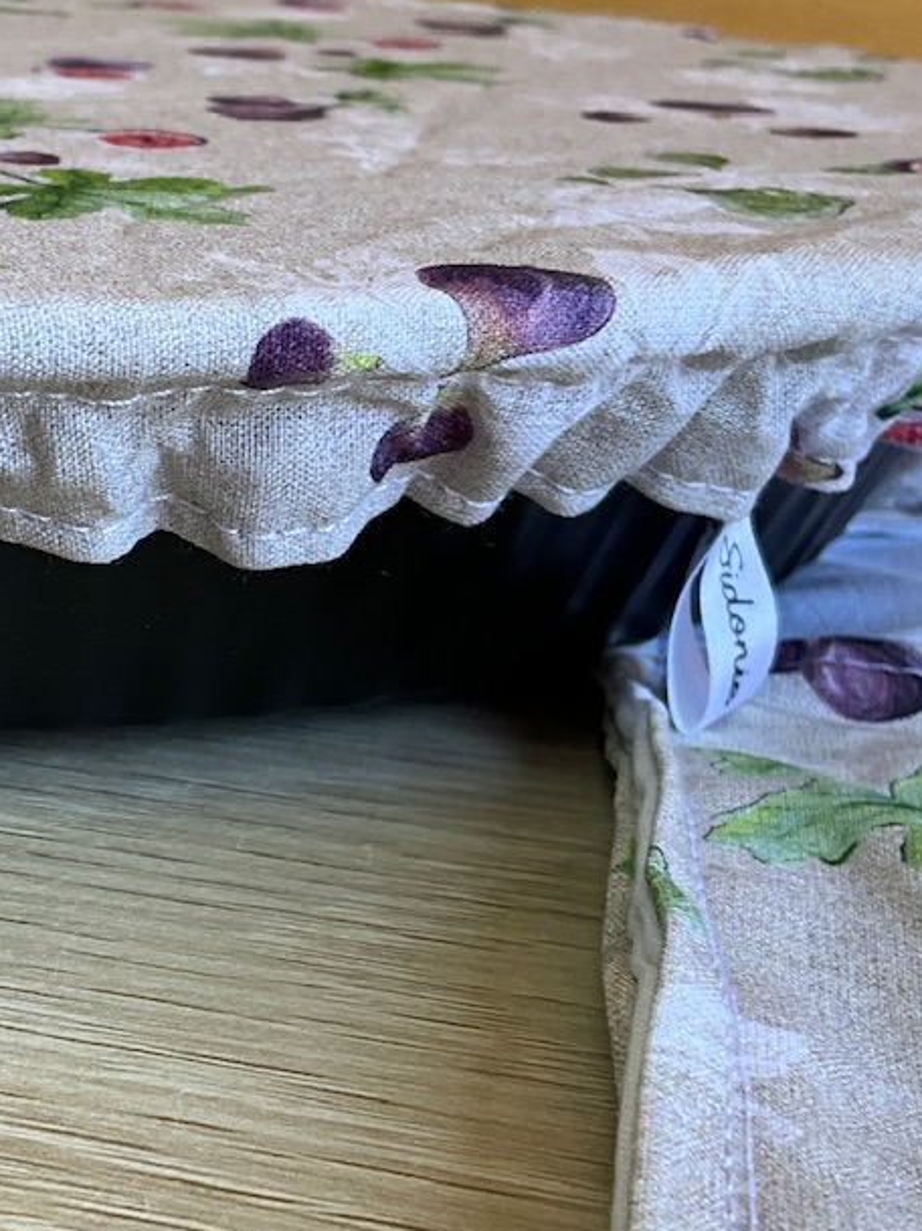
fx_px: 2169
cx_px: 123
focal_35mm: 61
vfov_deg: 31.6
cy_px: 760
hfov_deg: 23.5
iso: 32
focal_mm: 3
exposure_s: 1/100
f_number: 1.8
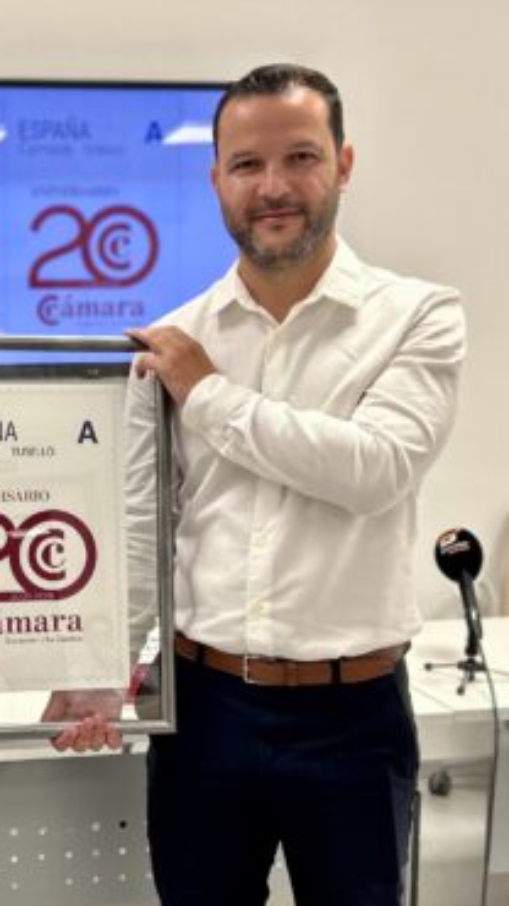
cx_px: 5
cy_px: 522
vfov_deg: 42.0
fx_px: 1176
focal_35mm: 49
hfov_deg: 23.4
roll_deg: +1.6
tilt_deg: -7.5
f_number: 1.5
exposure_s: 1/110
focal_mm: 5.7
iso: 125
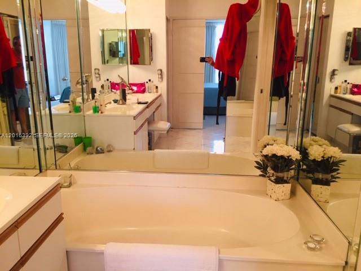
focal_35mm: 29
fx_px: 302
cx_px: 180
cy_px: 136
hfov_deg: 61.7
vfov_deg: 48.2
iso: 64
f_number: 2.2
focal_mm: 4.15
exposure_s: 1/30
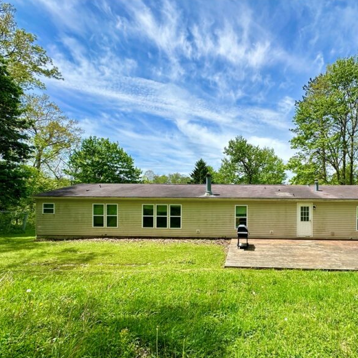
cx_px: 240
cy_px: 182
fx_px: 199
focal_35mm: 17
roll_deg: -0.1
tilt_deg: +0.3
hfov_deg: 81.0
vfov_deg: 84.0
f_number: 2.2
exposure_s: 1/633
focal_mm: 2.22
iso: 40
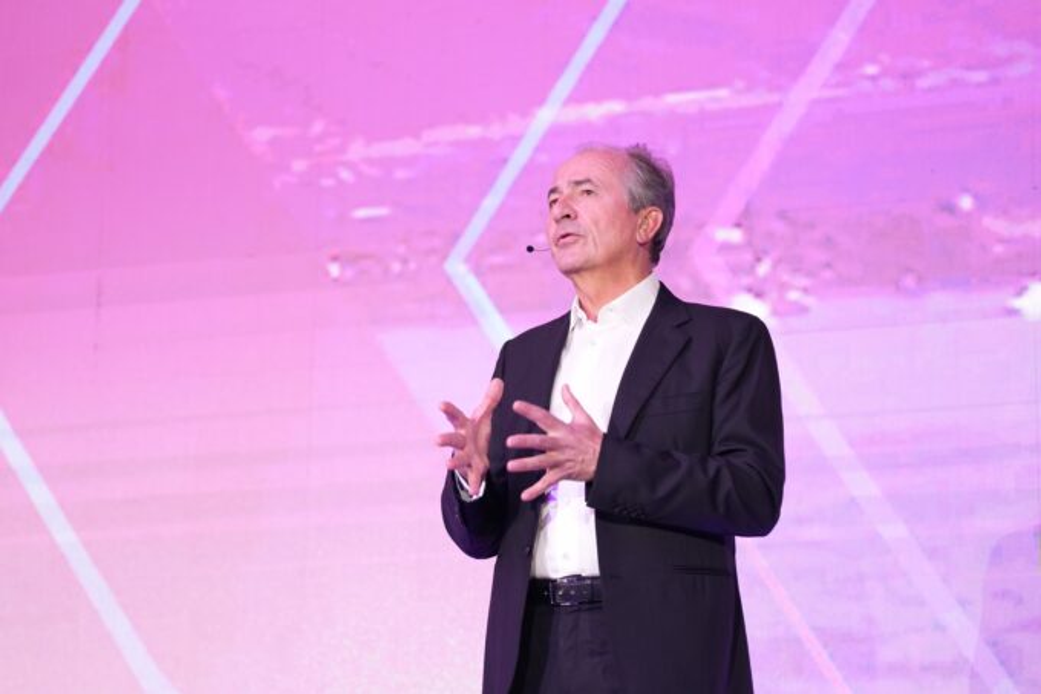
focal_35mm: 118
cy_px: 347
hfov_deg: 17.4
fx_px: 3411
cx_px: 520
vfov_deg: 11.6
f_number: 2.8
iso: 2000
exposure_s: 1/100
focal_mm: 118
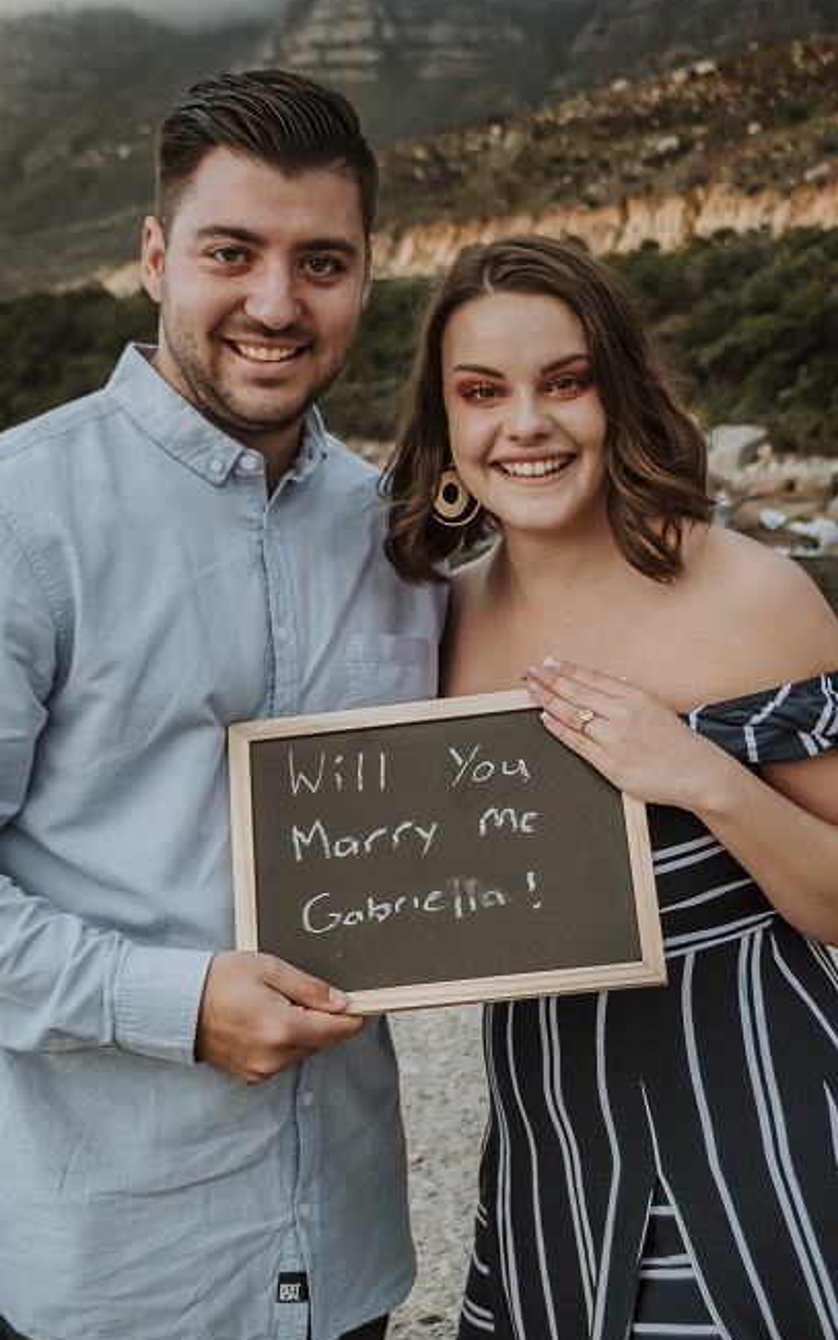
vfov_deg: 36.8
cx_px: 404
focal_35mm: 55
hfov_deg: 23.6
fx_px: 2009
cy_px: 568
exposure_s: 1/500
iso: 560
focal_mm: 26
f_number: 4.2
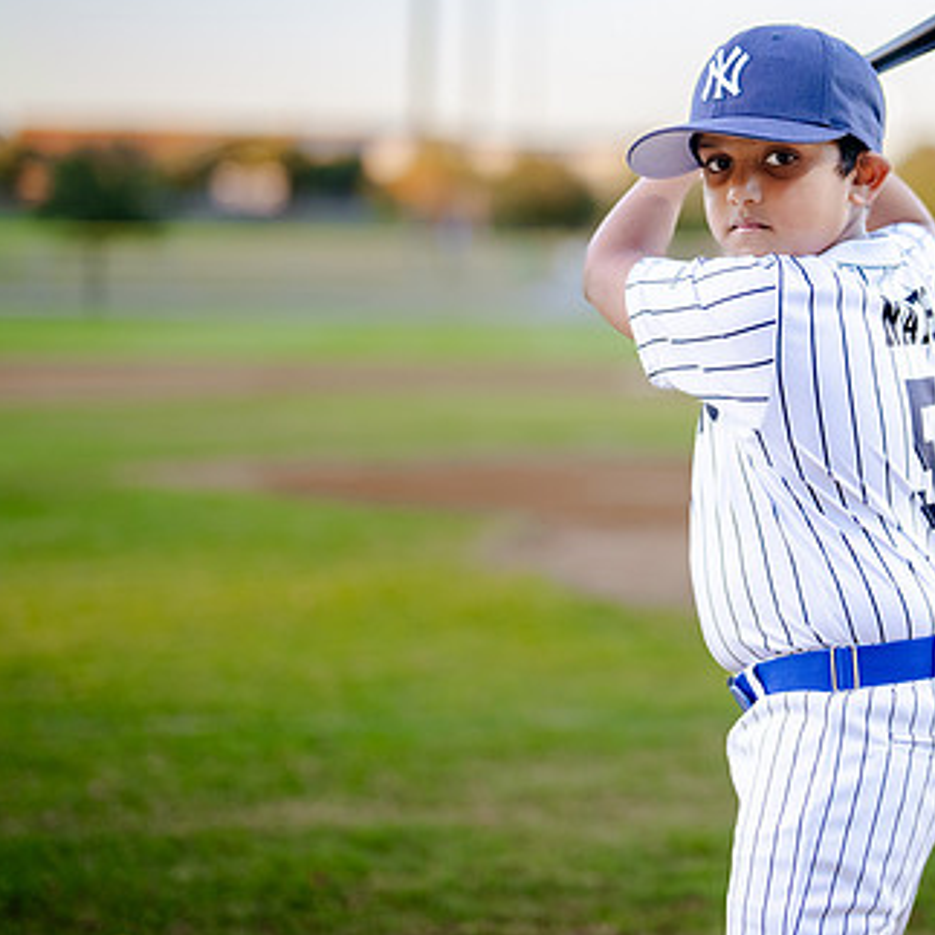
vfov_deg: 18.4
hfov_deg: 18.2
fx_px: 2873
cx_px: 812
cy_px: 287
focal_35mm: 94
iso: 250
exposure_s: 1/1000
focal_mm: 50
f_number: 1.2
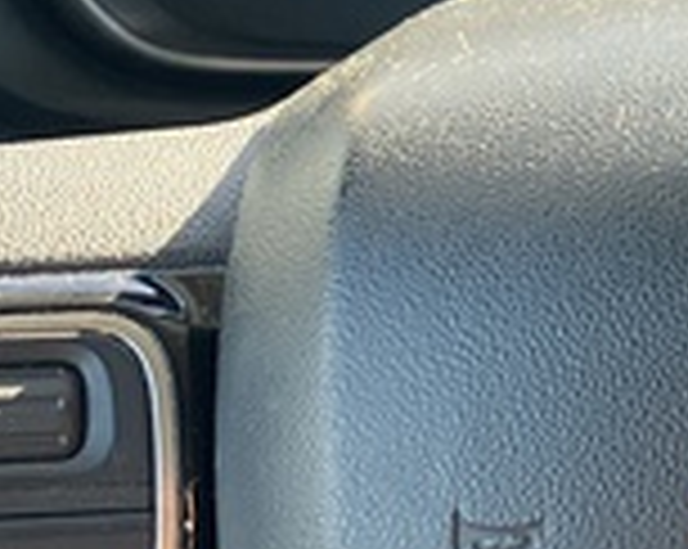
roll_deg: +1.3
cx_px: 962
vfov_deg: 10.8
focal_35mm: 143
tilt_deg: -31.5
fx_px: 2908
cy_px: 238
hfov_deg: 12.9
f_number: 1.8
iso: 80
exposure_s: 1/121
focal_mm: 3.99
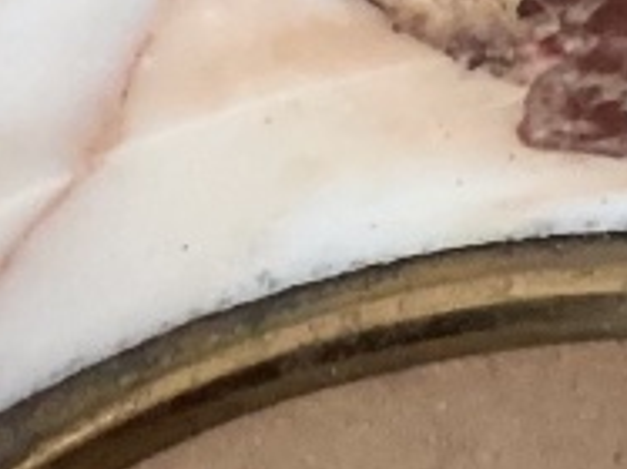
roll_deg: -3.3
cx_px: 453
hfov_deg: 9.9
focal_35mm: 199
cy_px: -700
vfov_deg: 7.0
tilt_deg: -32.1
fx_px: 3602
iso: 500
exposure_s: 1/30
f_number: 2.4
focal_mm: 3.3
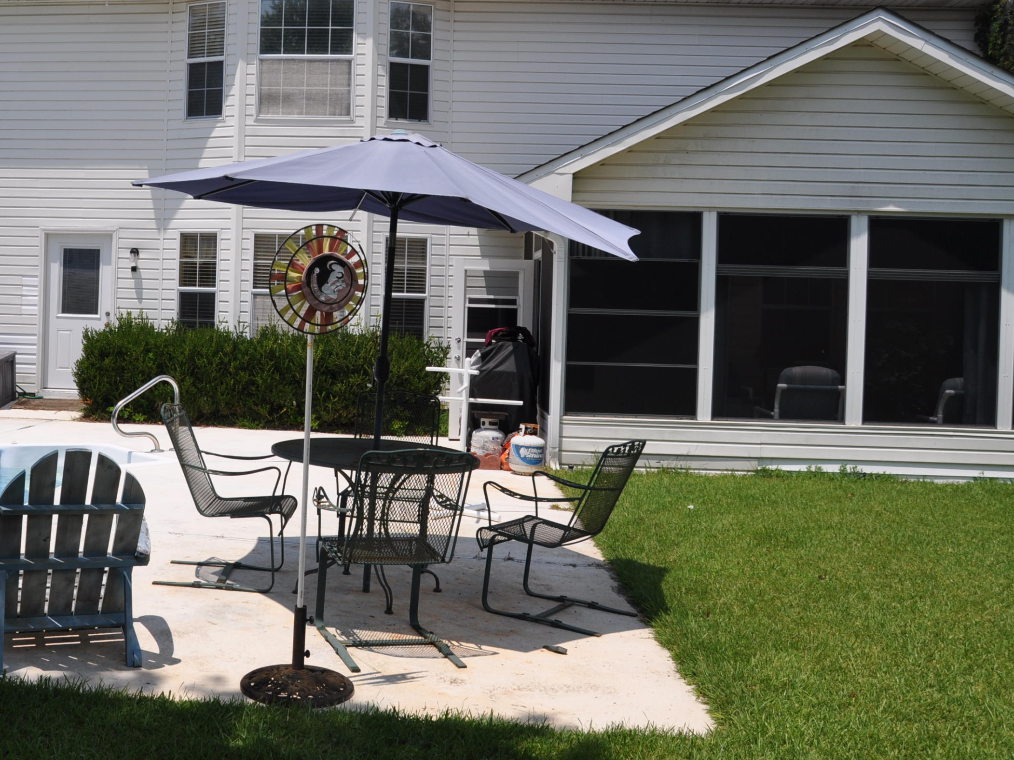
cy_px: 288
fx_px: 1084
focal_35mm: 37
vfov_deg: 38.4
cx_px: 298
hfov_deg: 48.8
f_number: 8
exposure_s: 1/250
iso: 200
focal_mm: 18
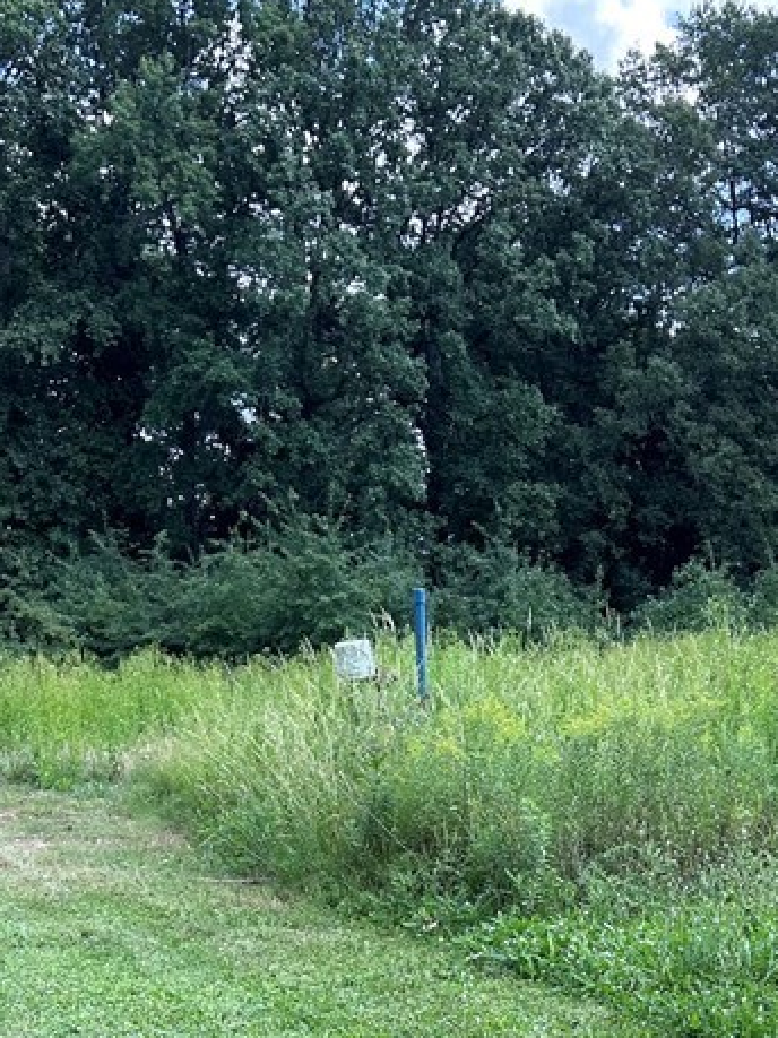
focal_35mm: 58
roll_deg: +1.3
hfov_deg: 25.2
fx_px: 1739
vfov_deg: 31.0
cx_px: 384
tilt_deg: -12.0
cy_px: 1024
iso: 50
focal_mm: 5.7
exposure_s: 1/674
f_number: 1.5
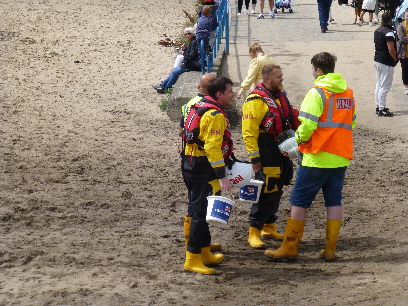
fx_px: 1615
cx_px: 204
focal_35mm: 137
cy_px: 153
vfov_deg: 10.8
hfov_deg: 14.4
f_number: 5.4
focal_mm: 24.4
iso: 100
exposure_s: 1/640
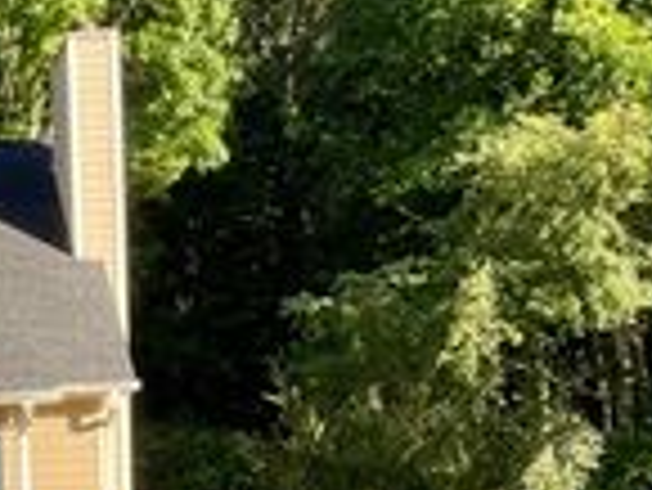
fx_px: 1885
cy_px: 609
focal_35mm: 100
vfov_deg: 14.3
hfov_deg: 17.3
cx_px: -387
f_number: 1.8
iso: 16
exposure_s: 1/229
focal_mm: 3
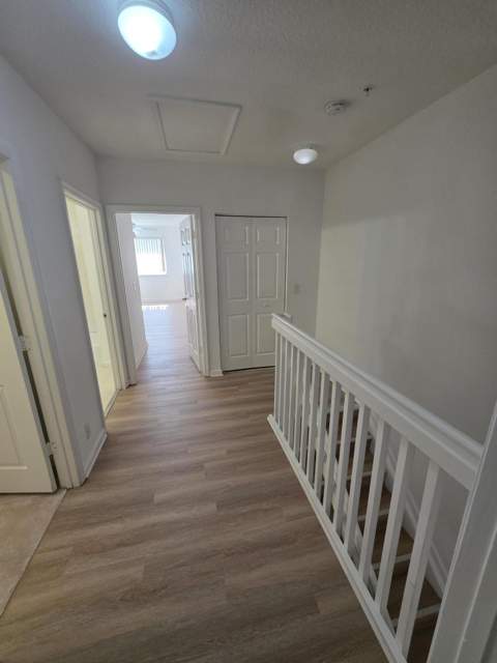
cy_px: 332
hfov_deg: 89.9
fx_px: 249
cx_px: 248
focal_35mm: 13
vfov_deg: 106.2
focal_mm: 2.2
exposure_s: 1/120
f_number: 1.9
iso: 160
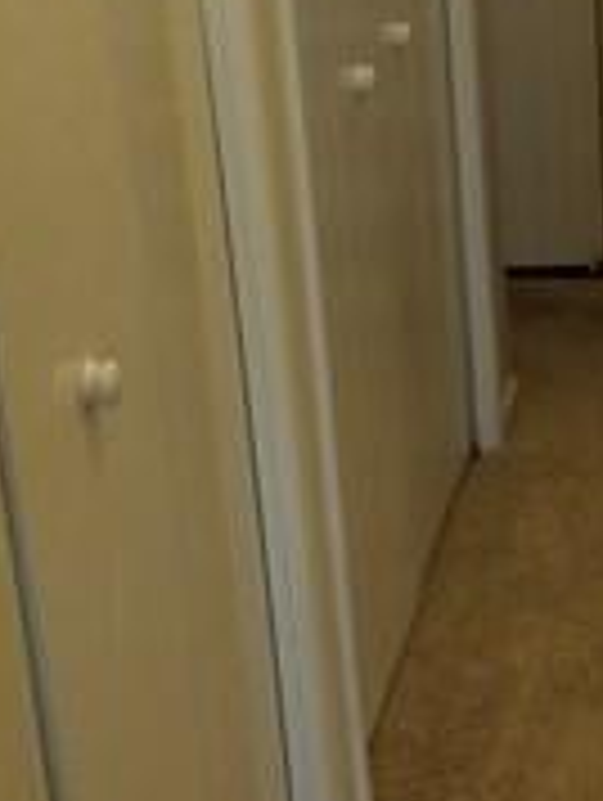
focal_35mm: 78
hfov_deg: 17.7
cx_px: 788
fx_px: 1807
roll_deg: +0.5
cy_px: 369
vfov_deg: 25.0
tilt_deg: -23.1
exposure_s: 1/30
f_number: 2.2
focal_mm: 4.15
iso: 80
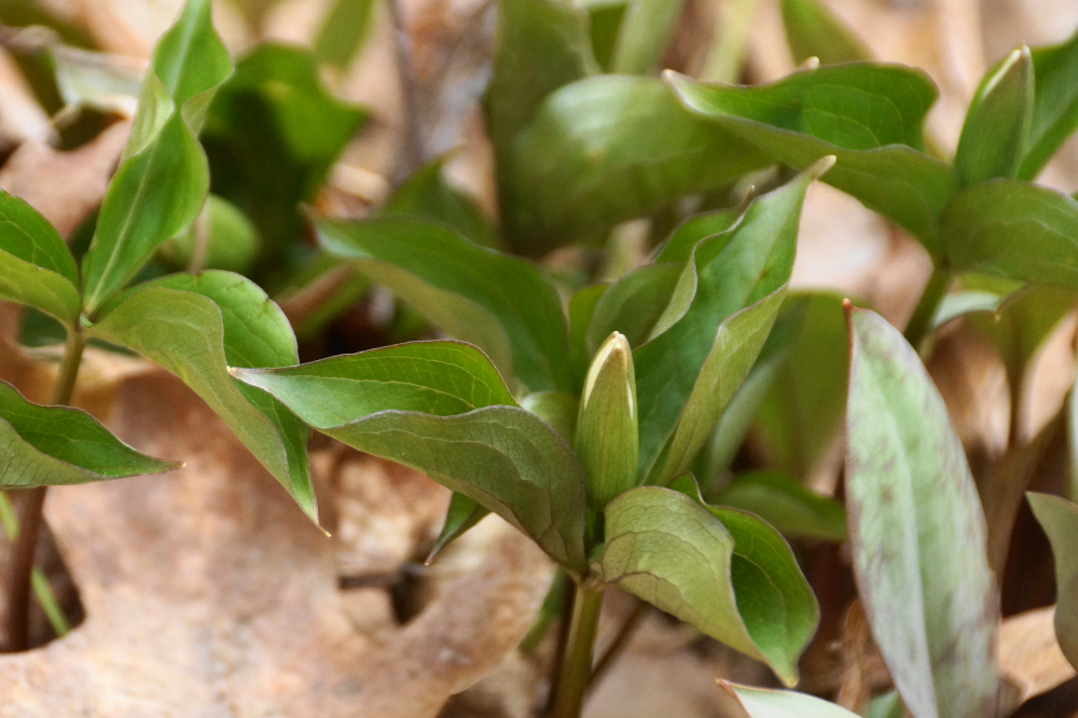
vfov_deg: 7.0
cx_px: 539
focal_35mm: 195
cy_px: 359
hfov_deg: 10.6
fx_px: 5837
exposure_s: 1/200
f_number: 5.6
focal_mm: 130
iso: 800
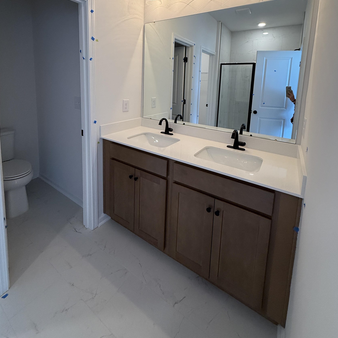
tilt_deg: -6.3
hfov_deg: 84.0
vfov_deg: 80.7
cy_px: 108
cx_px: 169
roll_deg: -3.6
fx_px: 188
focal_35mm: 17
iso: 200
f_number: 2.2
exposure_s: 1/120
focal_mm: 2.22
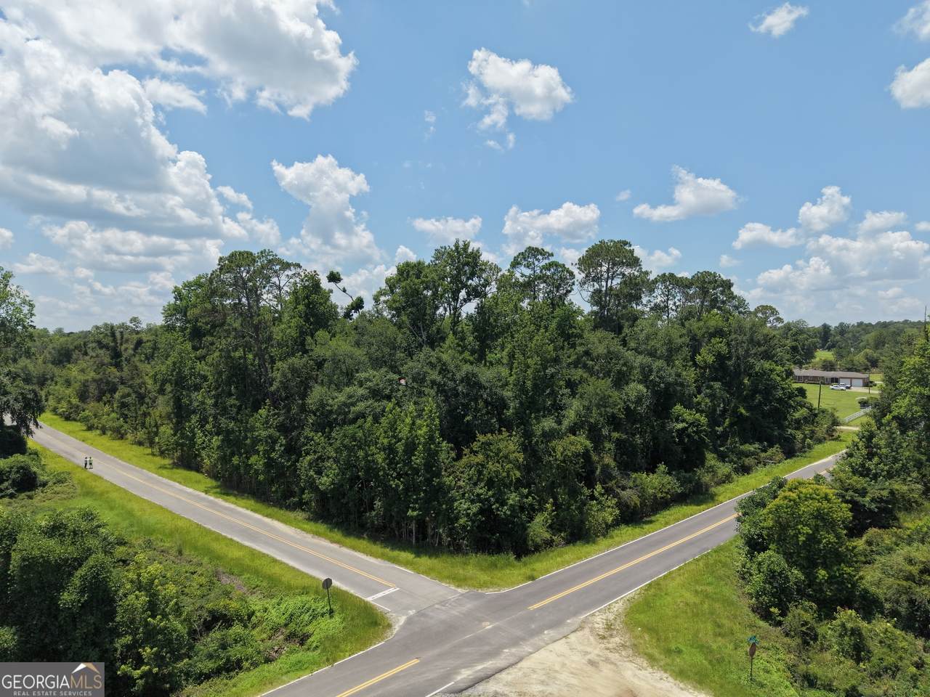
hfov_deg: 71.6
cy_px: 348
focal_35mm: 24
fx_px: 645
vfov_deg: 56.8
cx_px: 465
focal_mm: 8.67
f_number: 1.8
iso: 290
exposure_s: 1/6400
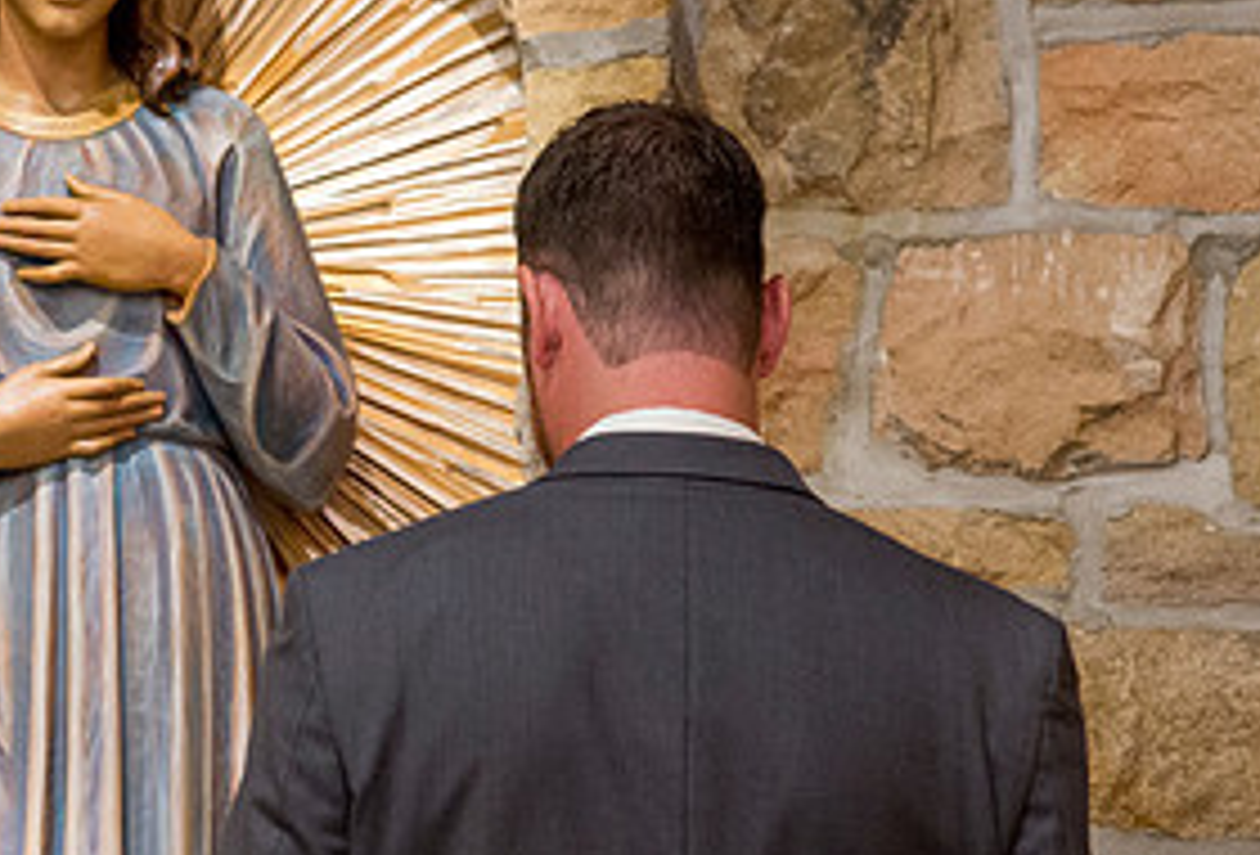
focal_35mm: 471
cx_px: 259
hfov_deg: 4.4
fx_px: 16575
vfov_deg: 3.0
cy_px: 489
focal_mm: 200
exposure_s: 1/125
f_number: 5.6
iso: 3200
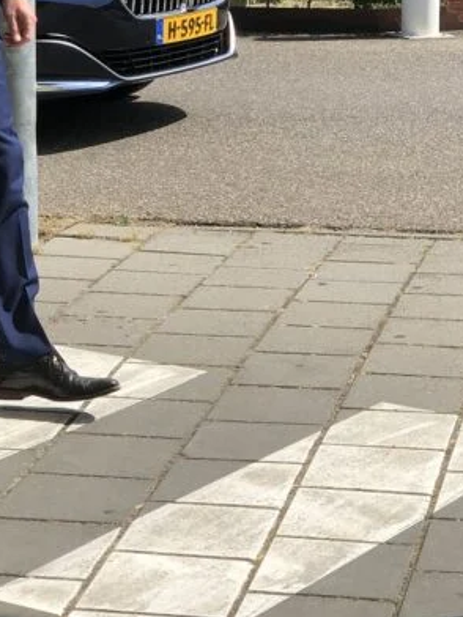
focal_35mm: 136
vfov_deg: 14.2
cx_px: 321
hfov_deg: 10.9
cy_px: -35
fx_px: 2425
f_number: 2.4
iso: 16
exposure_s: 1/1056
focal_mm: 6
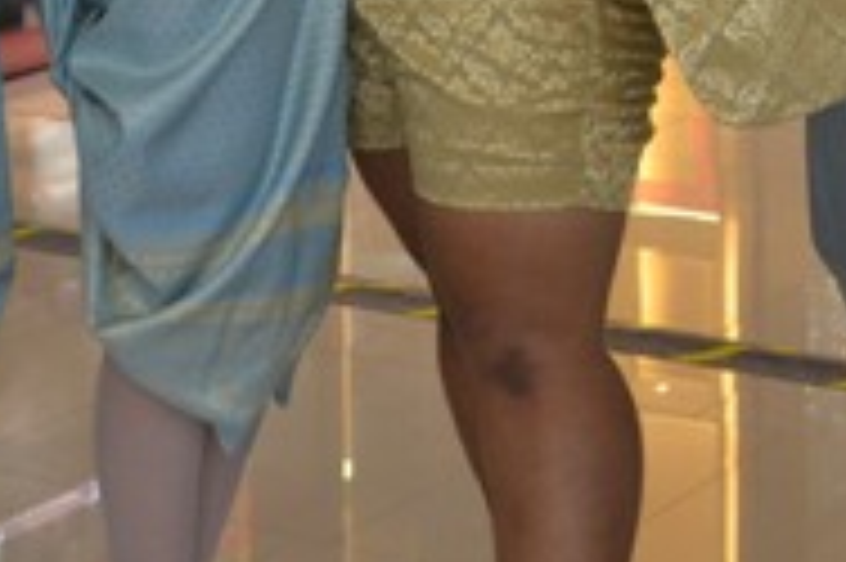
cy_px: -229
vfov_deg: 11.0
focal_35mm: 120
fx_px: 2817
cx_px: 972
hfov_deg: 16.5
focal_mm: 20
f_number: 7.1
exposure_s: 1/30
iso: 900
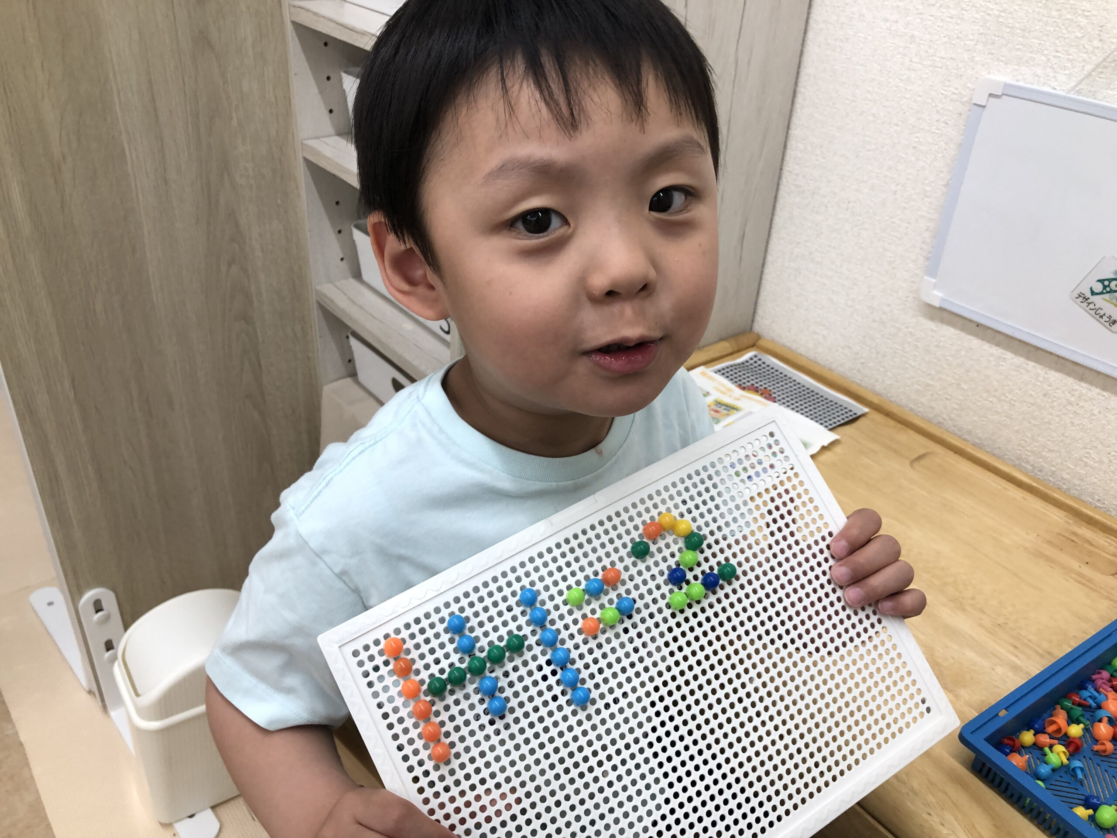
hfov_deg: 63.4
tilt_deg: -31.2
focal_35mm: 28
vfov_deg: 49.7
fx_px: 904
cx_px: 558
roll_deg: -2.2
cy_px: 419
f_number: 1.8
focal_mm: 4
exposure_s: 1/120
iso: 80
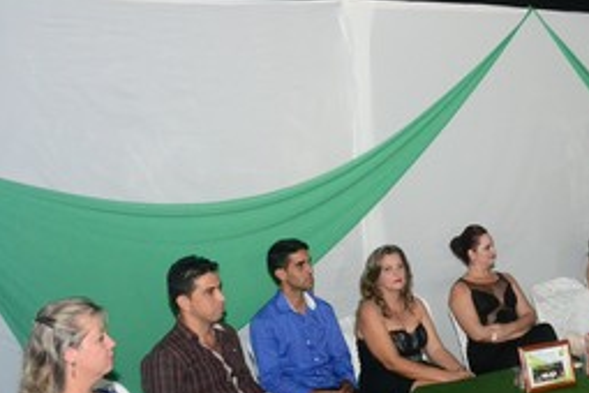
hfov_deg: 36.1
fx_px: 867
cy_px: 328
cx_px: 480
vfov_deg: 25.0
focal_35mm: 53
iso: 3200
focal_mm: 20
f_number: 7.1
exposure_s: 1/80
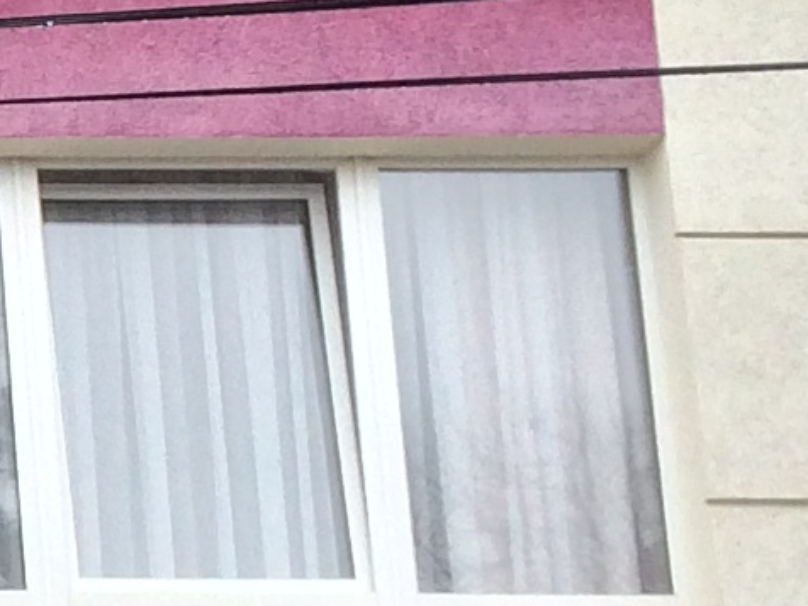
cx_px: -1480
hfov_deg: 8.6
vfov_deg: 7.5
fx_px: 4645
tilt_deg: +15.4
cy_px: 255
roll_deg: +0.7
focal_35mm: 199
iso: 40
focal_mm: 4.15
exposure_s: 1/100
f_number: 2.2
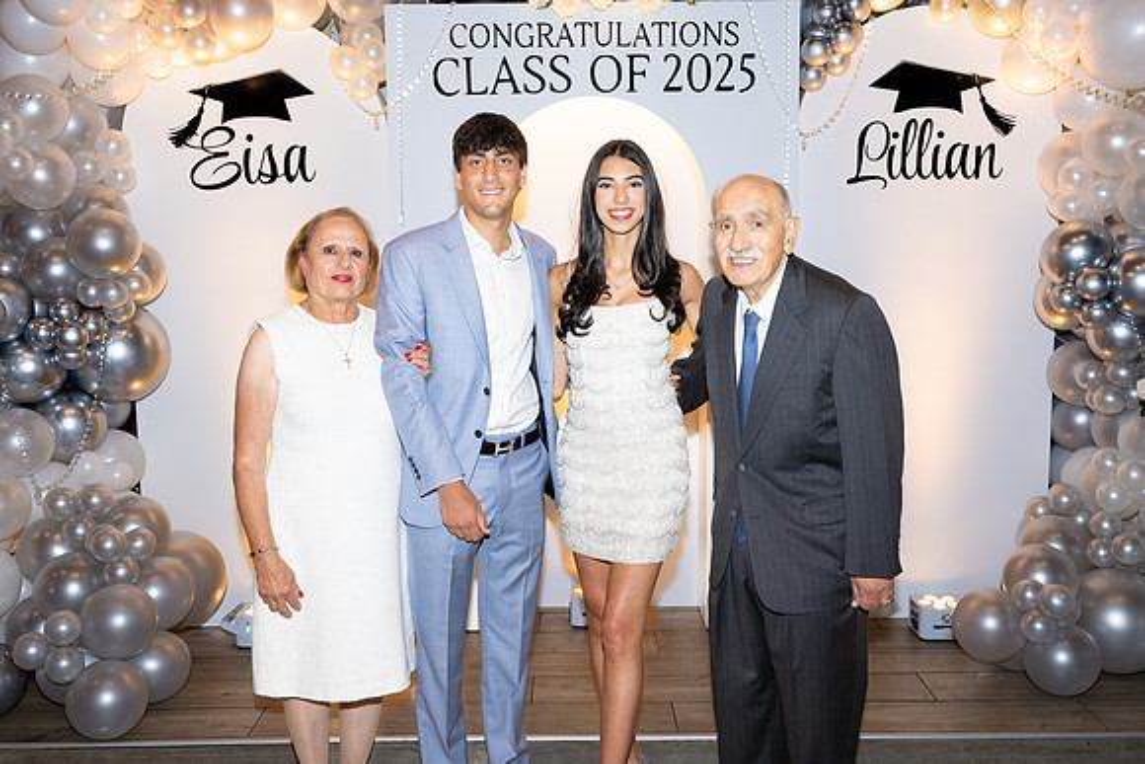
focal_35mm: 34
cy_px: 382
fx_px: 1082
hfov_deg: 55.8
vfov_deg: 38.9
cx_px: 572
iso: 1000
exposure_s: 1/80
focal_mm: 34
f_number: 5.6
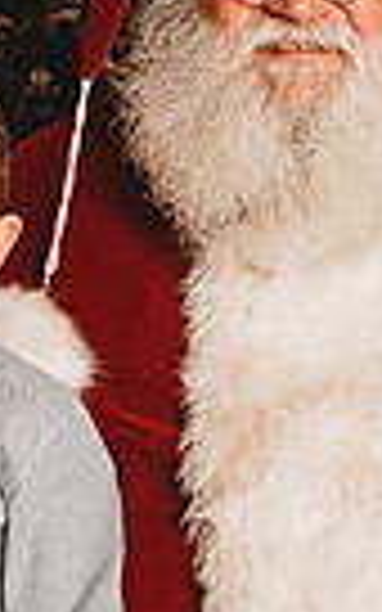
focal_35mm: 174
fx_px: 2898
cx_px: 189
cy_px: 380
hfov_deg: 7.5
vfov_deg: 12.0
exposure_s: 1/160
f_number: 4
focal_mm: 40
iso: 100
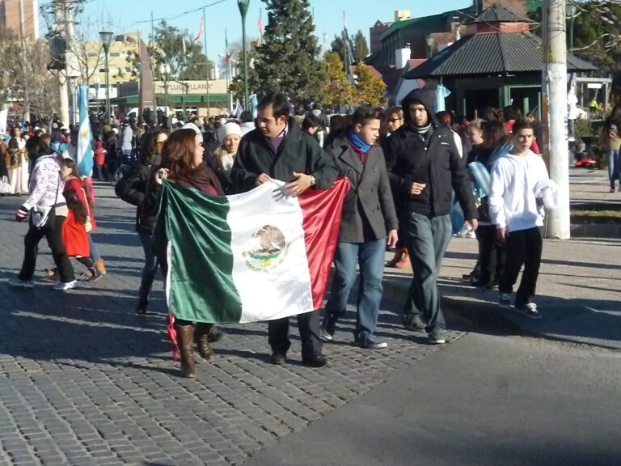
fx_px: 1256
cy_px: 233
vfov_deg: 21.0
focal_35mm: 70
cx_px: 310
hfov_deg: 27.8
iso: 1600
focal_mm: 12.5
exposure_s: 1/500
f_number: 16
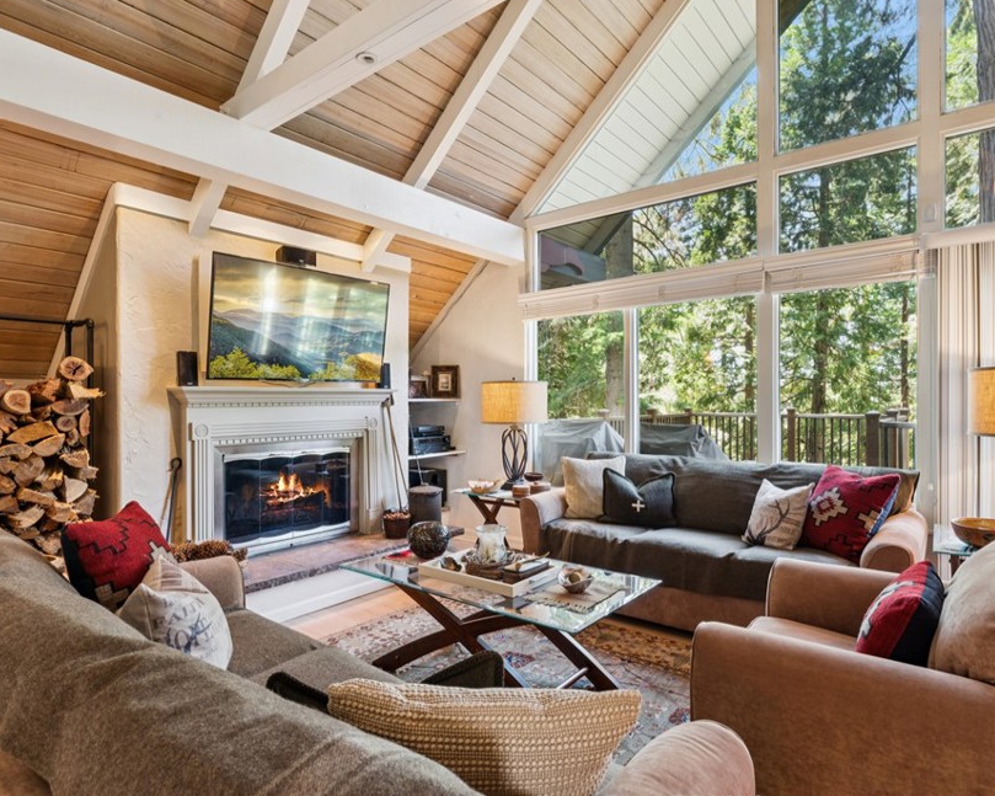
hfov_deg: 81.2
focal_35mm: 20
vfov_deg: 68.9
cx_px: 514
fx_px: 580
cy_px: 405
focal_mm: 16.6
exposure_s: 1.6
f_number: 13
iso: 100
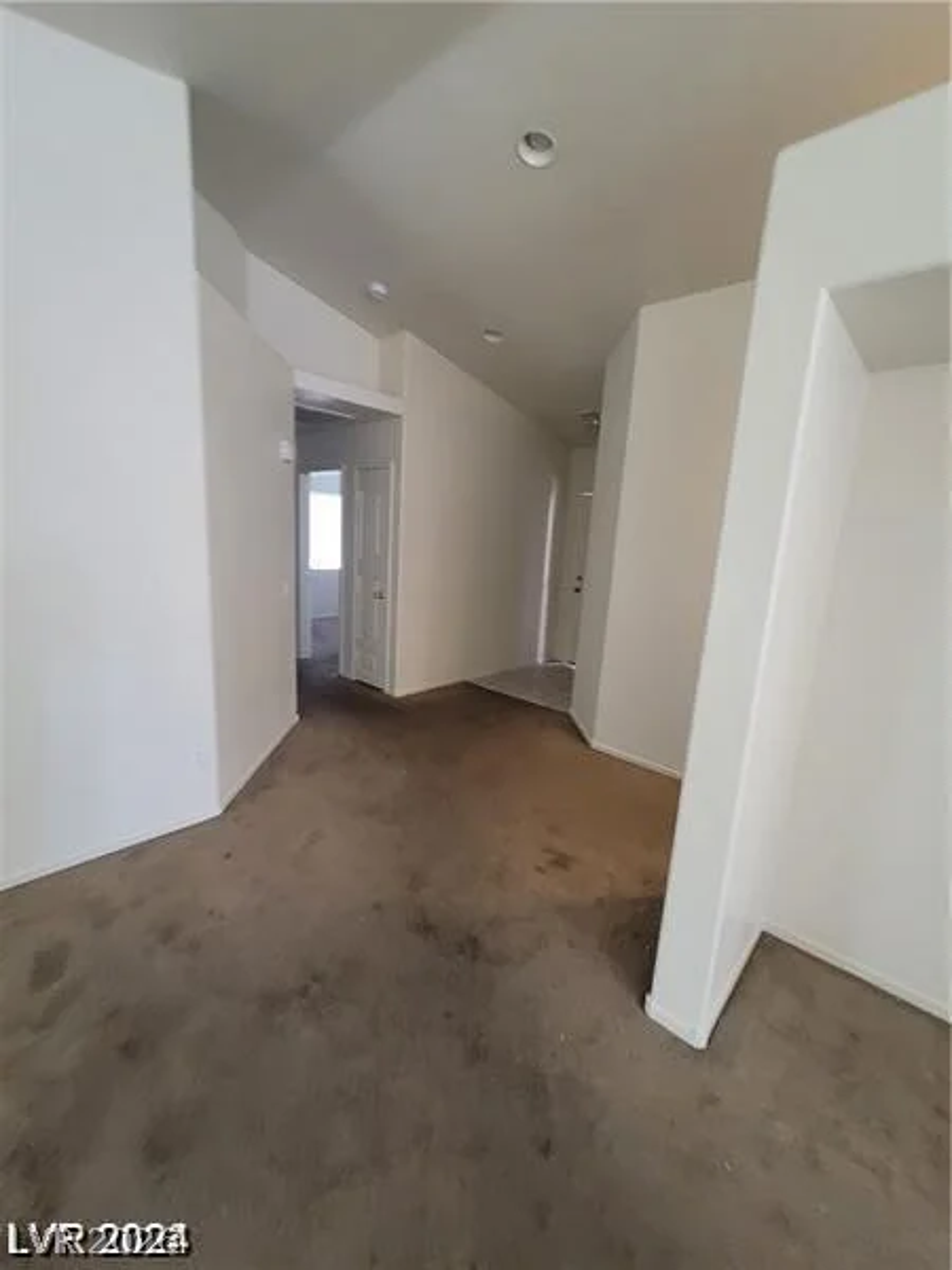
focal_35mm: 13
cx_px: 476
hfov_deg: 89.9
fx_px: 477
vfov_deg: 106.2
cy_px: 635
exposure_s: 1/40
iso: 320
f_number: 2.2
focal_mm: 2.2
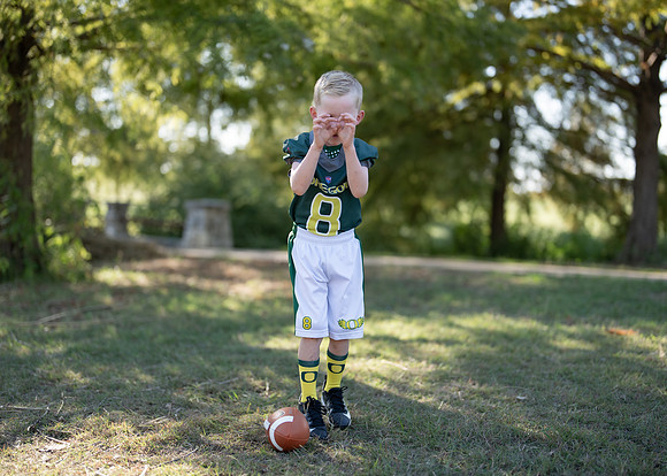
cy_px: 238
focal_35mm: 52
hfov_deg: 37.2
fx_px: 992
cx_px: 334
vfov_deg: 27.0
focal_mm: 50
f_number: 1.2
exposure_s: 1/1250
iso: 100
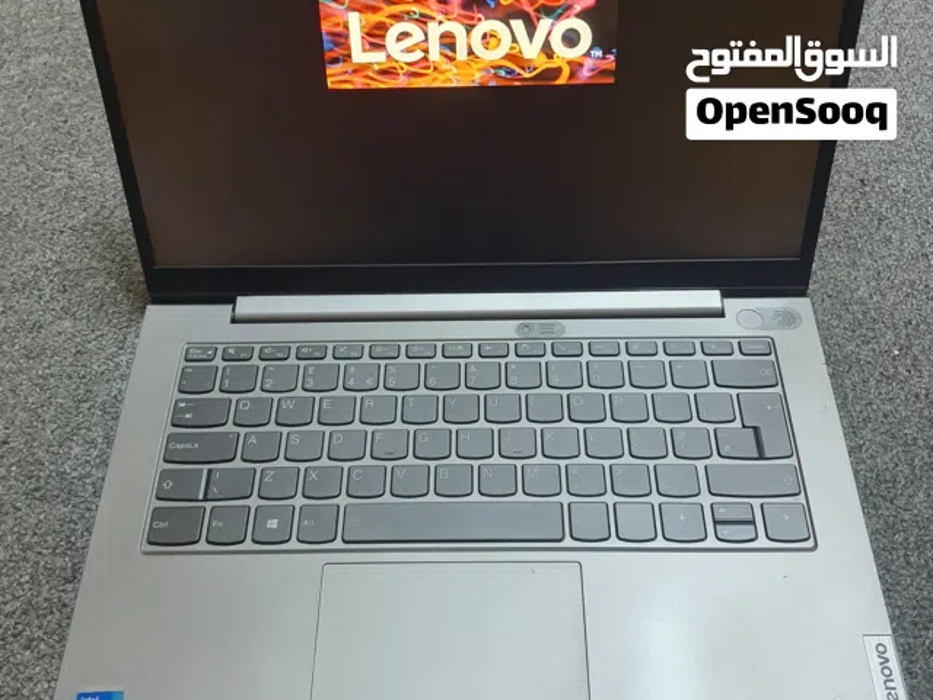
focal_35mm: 26
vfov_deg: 53.1
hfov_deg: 67.3
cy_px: 350
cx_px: 466
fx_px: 701
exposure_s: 1/50
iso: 320
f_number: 1.5
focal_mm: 4.3
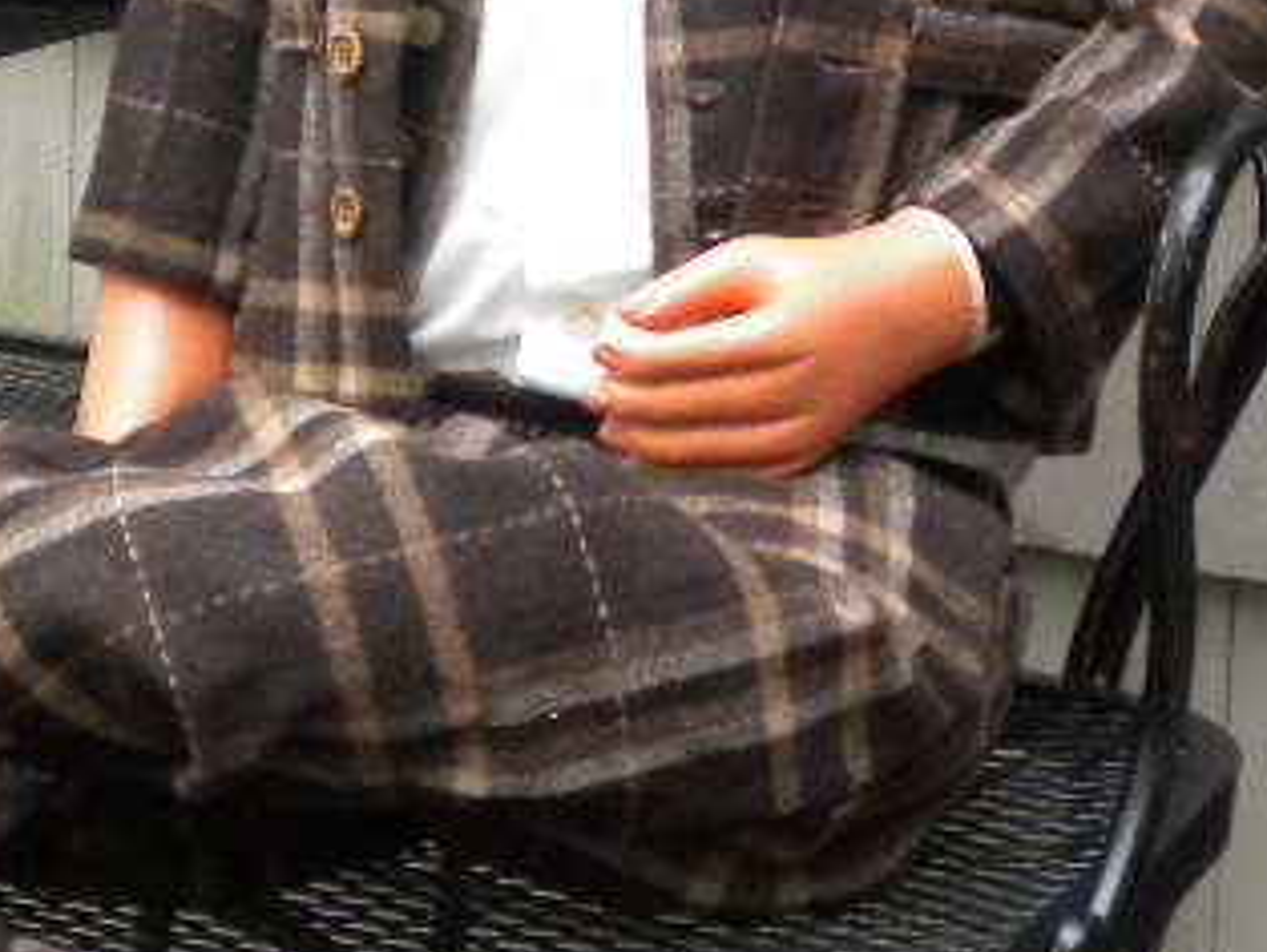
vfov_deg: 12.9
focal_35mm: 114
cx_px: 492
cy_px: 173
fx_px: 4176
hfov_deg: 17.2
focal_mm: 6.3
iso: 316
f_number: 3.1
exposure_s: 1/52.8
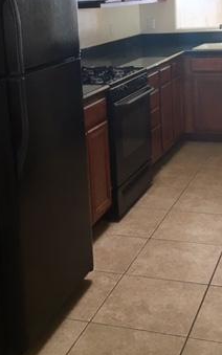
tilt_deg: -5.1
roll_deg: +2.9
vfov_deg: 34.2
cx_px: 130
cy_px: 80
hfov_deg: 22.4
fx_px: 561
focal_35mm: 58
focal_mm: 4.15
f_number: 2.2
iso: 25
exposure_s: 1/30
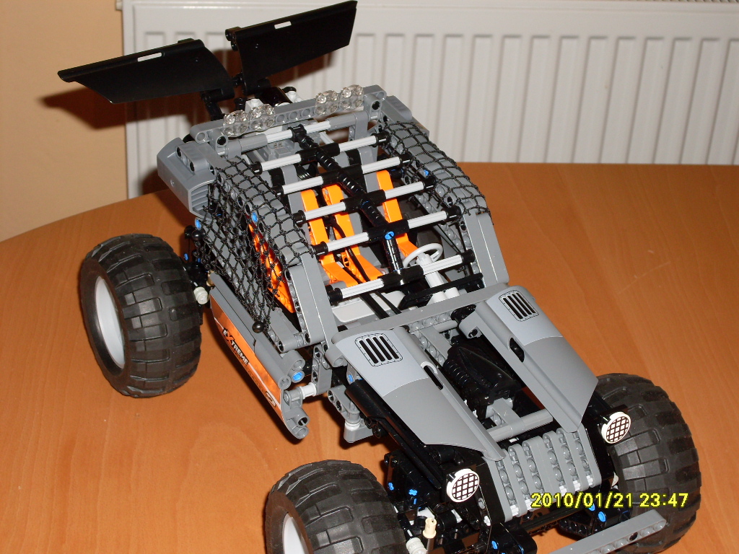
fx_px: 1729
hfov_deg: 24.1
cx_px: 370
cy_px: 277
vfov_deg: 18.2
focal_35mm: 81
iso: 100
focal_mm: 13.5
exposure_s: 1/60
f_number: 4
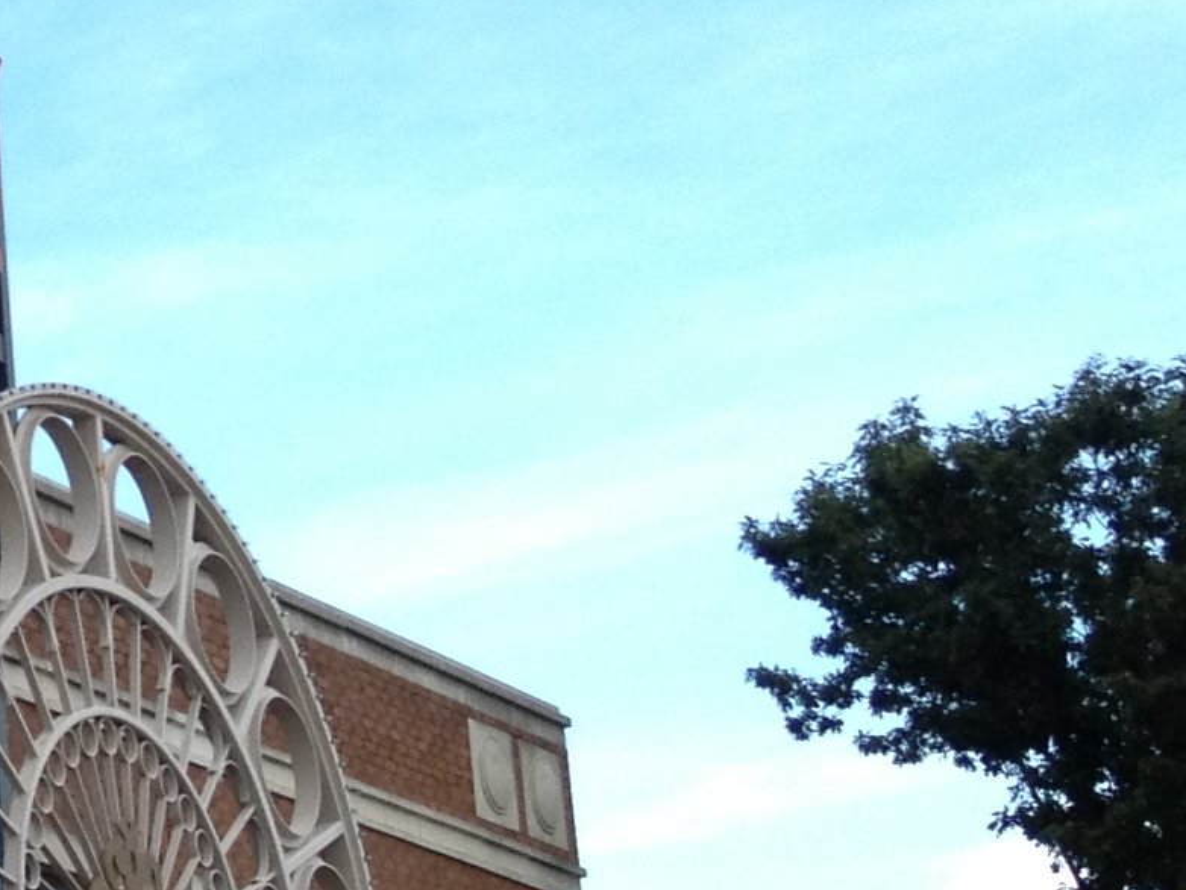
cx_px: -1216
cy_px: 406
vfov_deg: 10.2
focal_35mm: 146
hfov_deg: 12.0
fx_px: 5004
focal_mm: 4.28
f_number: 2.4
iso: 64
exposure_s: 1/273
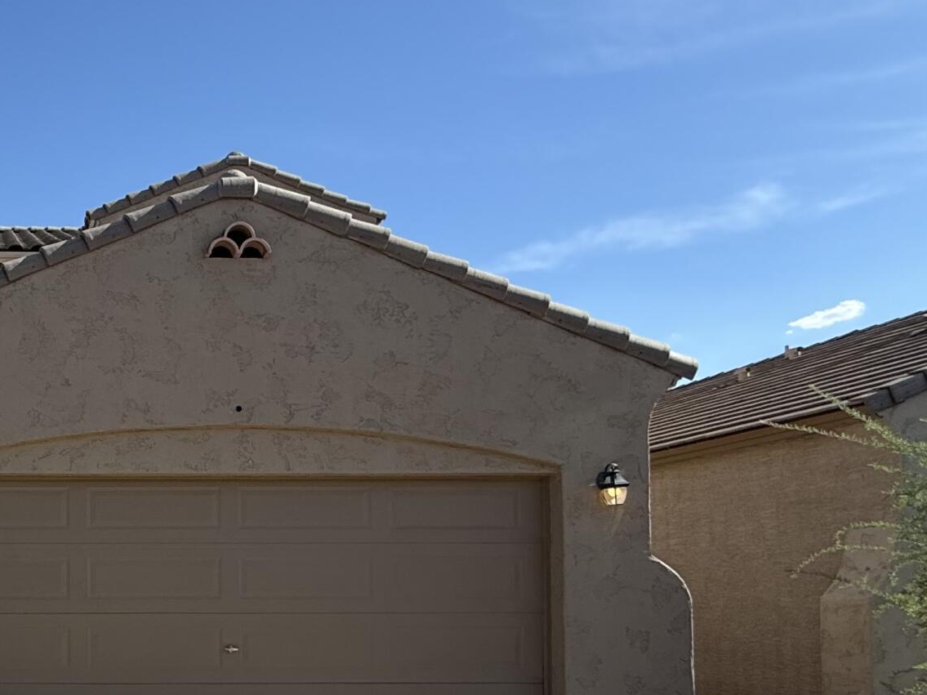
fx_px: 991
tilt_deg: +2.1
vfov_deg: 37.0
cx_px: -5
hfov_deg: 43.0
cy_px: 575
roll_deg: -0.3
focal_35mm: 37
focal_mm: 2.22
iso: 50
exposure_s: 1/1235
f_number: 2.2
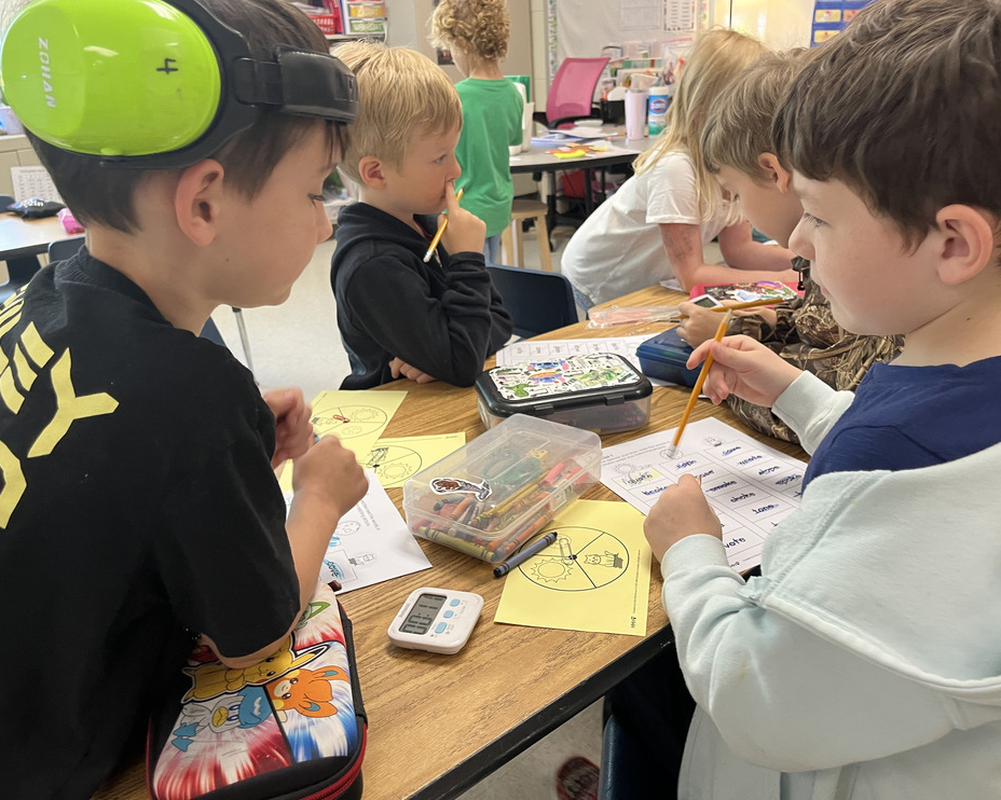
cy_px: 389
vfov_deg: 51.5
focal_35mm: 28
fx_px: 829
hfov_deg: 62.1
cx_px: 538
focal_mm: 5.1
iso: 160
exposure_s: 1/60
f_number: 1.6
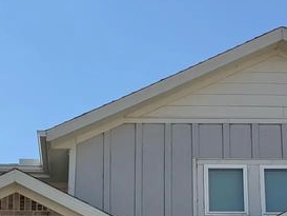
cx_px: 75
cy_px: 298
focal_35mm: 90
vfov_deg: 15.5
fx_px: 747
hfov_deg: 21.6
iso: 80
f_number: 1.78
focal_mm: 6.76
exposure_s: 1/5319
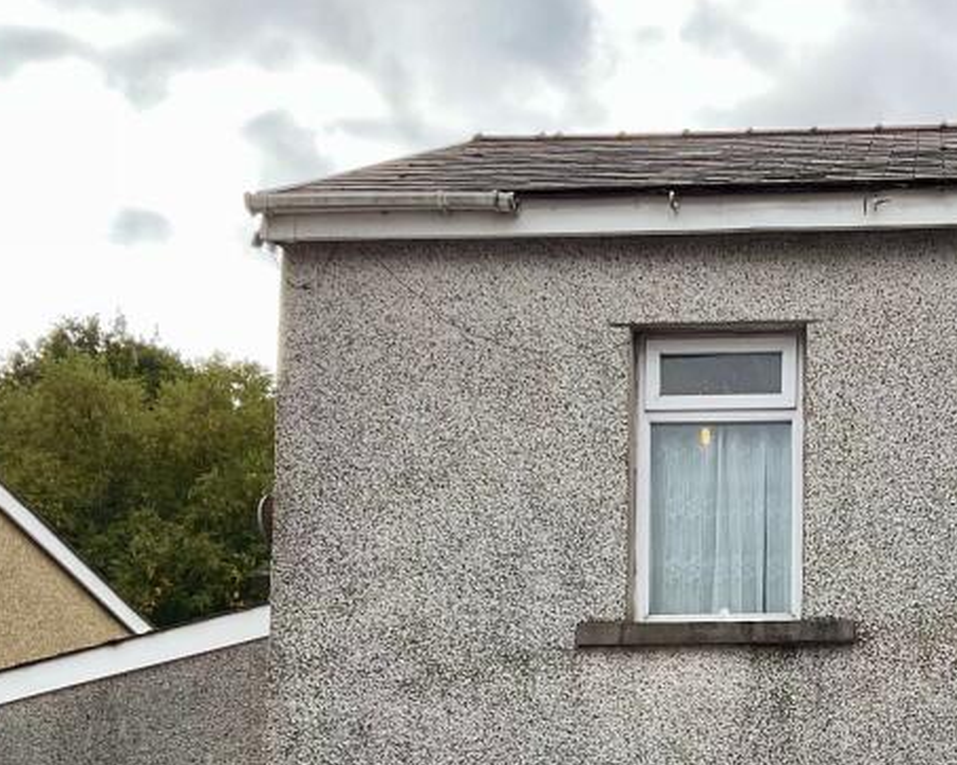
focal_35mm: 64
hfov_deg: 28.9
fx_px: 1812
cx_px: 784
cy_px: 769
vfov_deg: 22.9
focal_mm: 3
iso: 16
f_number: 1.8
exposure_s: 1/461
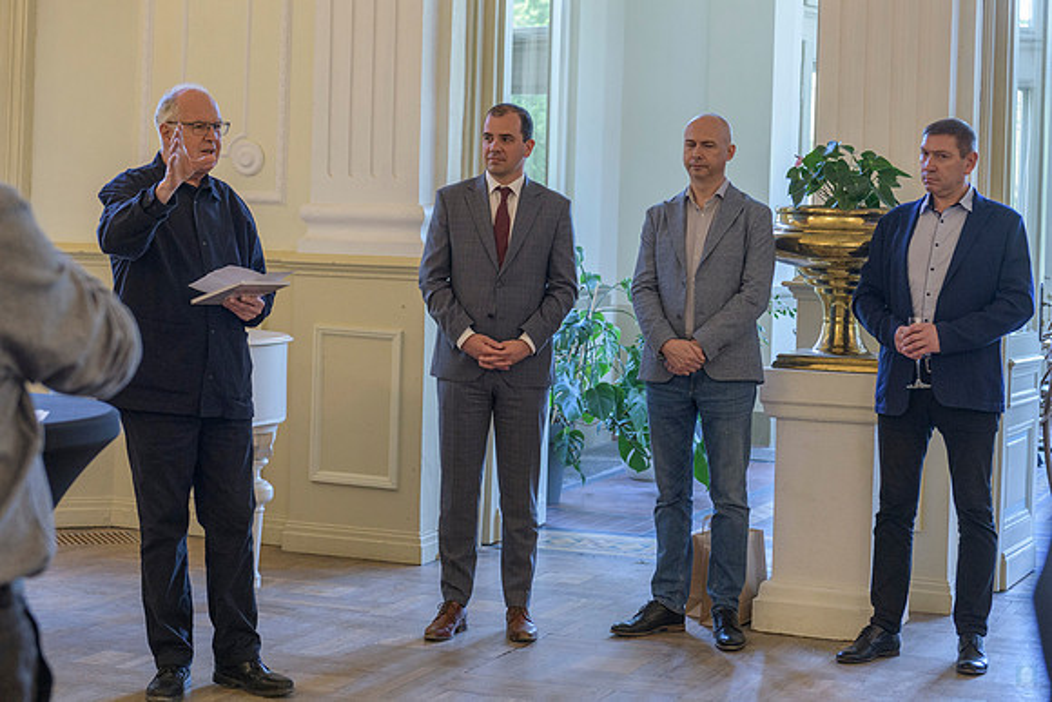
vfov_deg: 18.8
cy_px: 215
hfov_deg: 28.0
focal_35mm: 72
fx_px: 2112
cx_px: 541
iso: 1400
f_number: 4
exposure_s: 1/100
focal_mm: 52
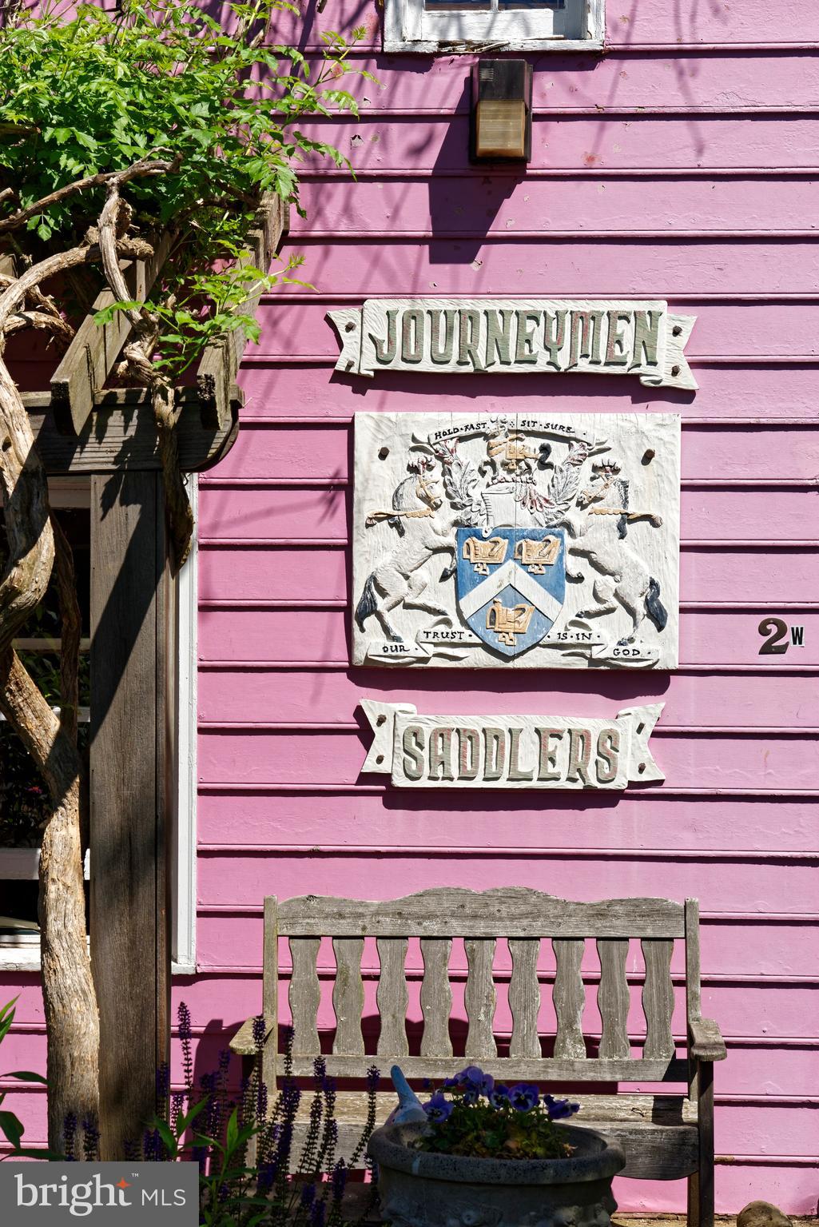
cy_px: 614
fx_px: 2250
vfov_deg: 30.5
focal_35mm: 66
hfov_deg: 20.6
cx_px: 410
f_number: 9
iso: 320
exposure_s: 1/640
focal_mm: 66
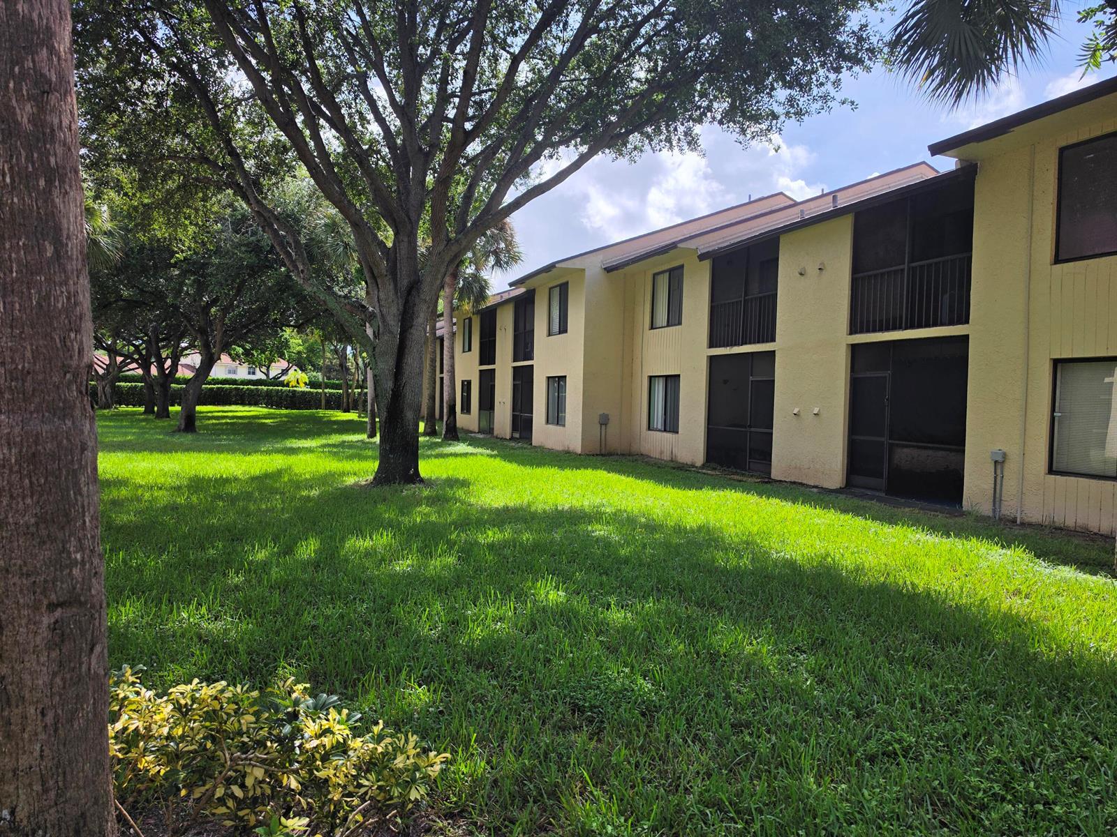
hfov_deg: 73.9
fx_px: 742
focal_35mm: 23
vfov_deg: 58.9
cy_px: 418
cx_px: 558
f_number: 1.4
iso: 50
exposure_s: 1/7939
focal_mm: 6.5
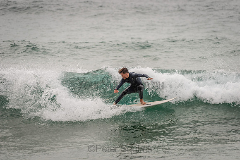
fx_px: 2667
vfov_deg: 3.4
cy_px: 80
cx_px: 120
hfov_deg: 5.2
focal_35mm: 400
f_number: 5.6
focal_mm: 400
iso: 220
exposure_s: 1/500
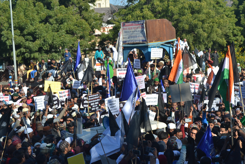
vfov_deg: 16.6
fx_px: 561
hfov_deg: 24.6
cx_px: 122
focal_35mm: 82
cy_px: 82
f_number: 10
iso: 400
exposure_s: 1/400
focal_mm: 55
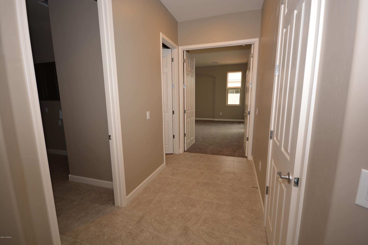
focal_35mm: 16
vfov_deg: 72.1
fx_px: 169
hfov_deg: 95.0
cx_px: 184
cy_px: 122
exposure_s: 1/60
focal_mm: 11
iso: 400
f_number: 4.2
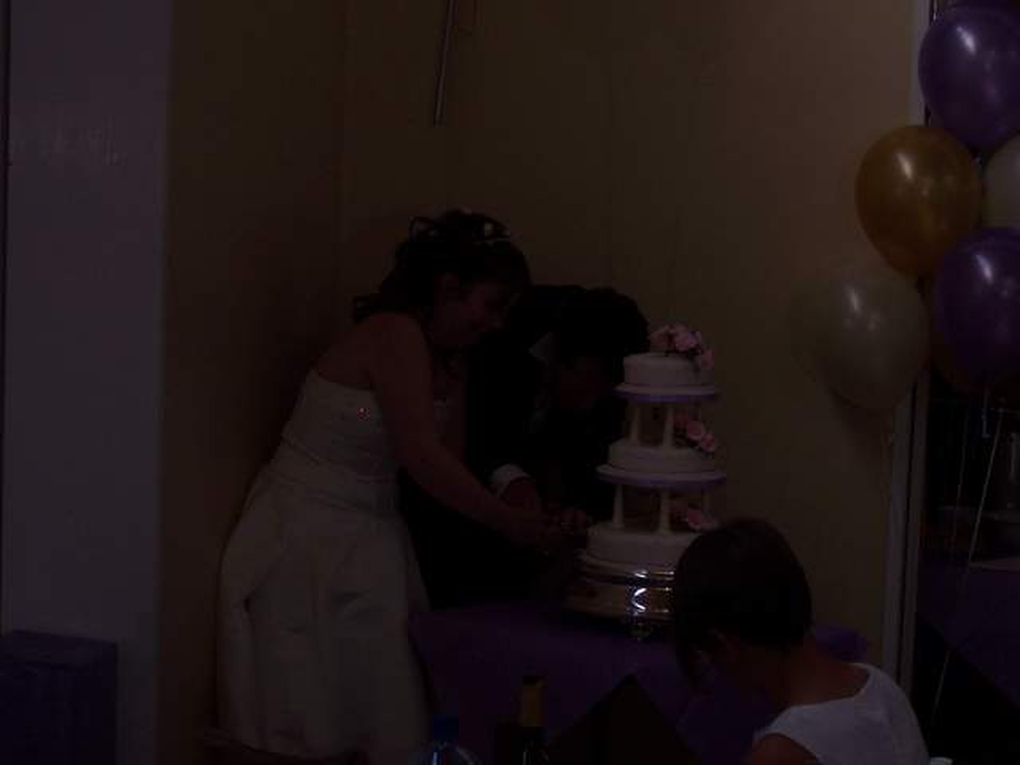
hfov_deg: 22.0
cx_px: 510
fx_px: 2622
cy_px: 382
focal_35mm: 89
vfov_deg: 16.6
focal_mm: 18.7
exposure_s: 1/60
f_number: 4.1
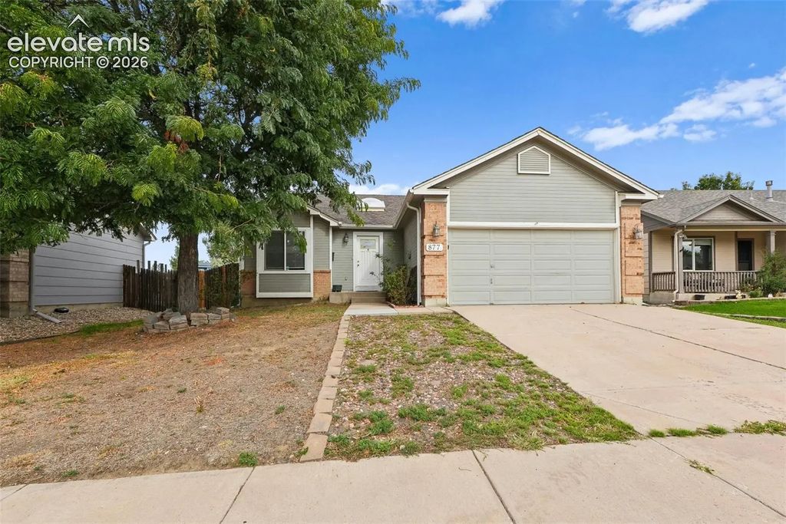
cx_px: 393
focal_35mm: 15
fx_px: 328
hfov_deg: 100.4
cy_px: 262
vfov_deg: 77.3
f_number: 9
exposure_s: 1/400
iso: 320
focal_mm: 10
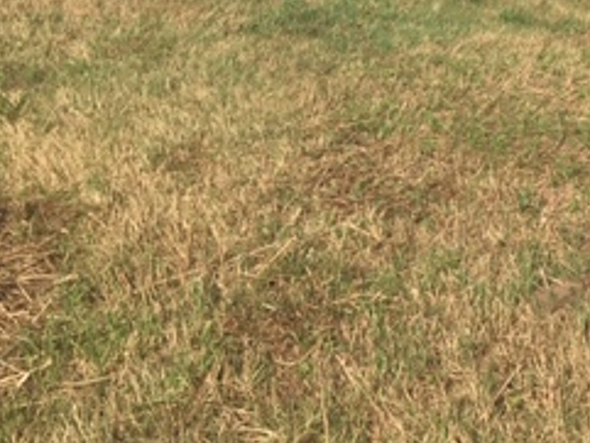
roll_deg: -1.6
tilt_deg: -5.5
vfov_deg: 18.2
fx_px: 1313
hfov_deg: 23.7
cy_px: -91
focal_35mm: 77
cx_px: 649
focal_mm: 4.15
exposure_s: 1/1832
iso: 25
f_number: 2.2
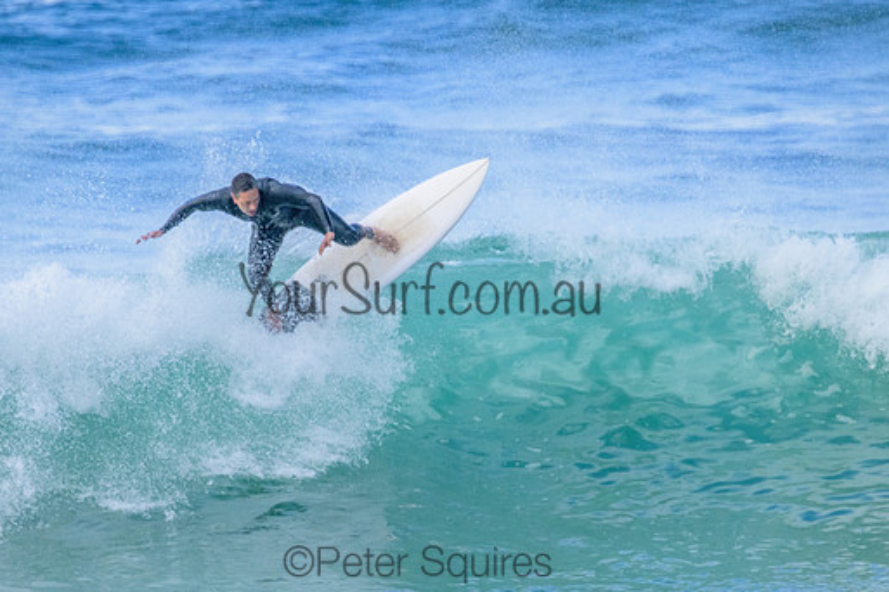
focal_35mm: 905
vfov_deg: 1.5
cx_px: 418
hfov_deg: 2.3
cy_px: 274
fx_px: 22347
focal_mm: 800
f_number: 11
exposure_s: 1/1600
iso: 5600
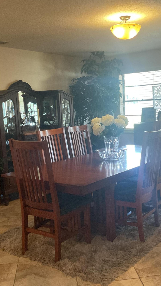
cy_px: 140
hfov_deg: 27.6
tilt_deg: -8.0
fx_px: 326
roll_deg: +3.1
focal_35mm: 43
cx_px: 101
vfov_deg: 47.4
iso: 250
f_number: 1.8
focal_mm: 3
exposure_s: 1/60
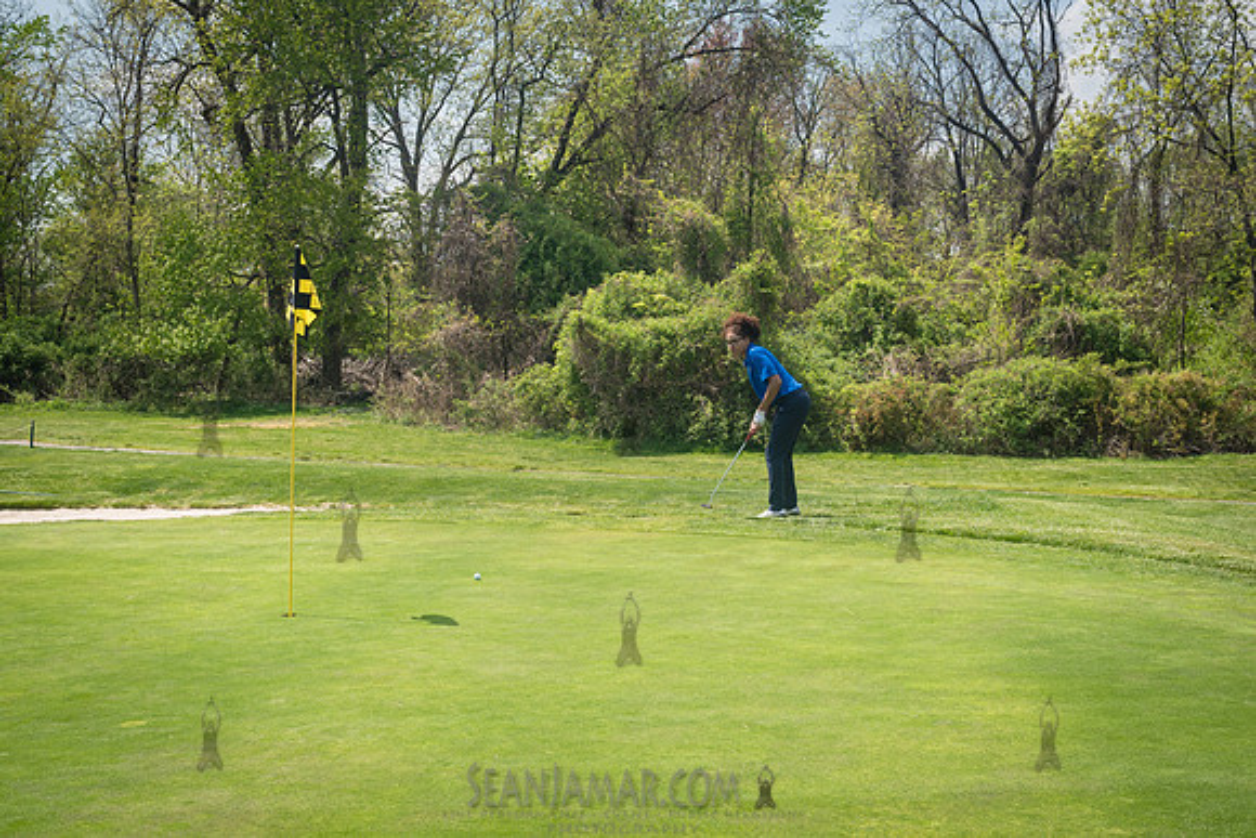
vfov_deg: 27.4
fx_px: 1719
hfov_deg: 40.1
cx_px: 637
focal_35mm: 49
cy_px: 419
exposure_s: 1/500
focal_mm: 35
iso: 200
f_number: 7.1
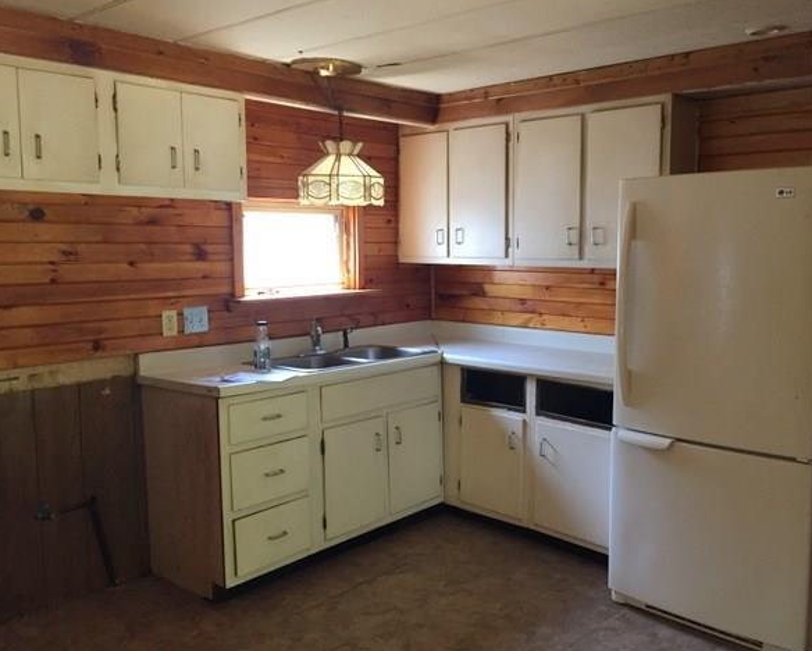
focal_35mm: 31
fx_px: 745
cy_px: 321
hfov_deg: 57.1
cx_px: 438
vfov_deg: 47.2
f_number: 2.2
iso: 160
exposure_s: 1/30
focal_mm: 4.15
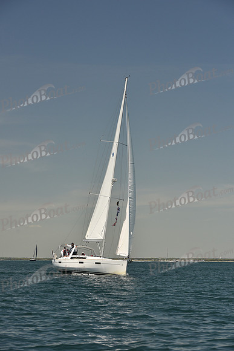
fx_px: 974
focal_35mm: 100
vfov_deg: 20.4
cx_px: 117
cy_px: 176
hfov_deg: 13.7
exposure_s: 1/800
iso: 250
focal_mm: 100
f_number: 6.3
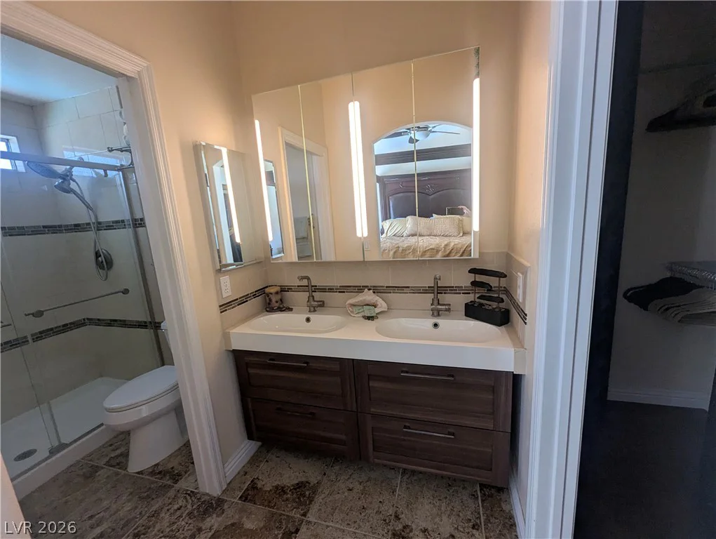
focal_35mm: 13
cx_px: 358
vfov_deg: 90.0
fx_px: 269
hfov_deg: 106.1
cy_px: 270
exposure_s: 1/91.3
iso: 143
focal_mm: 1.95
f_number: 2.2
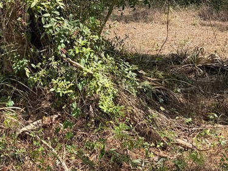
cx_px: -21
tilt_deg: +2.1
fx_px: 435
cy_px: -61
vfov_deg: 20.1
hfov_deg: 27.0
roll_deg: -0.1
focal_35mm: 66
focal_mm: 6.76
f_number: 1.78
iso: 100
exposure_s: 1/1855
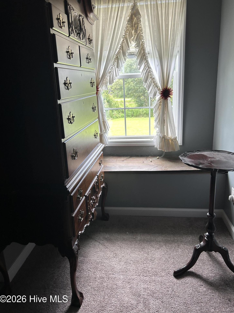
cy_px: 151
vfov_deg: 65.3
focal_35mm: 27
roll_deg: +2.1
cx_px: 120
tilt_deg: -15.2
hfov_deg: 51.3
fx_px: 243
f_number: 1.5
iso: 64
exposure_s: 1/121
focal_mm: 5.7
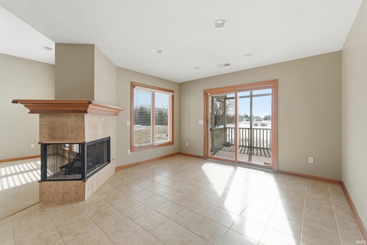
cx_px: 184
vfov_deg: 77.3
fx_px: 153
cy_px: 122
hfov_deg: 100.4
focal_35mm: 15
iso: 800
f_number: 4
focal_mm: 10
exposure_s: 1/4000
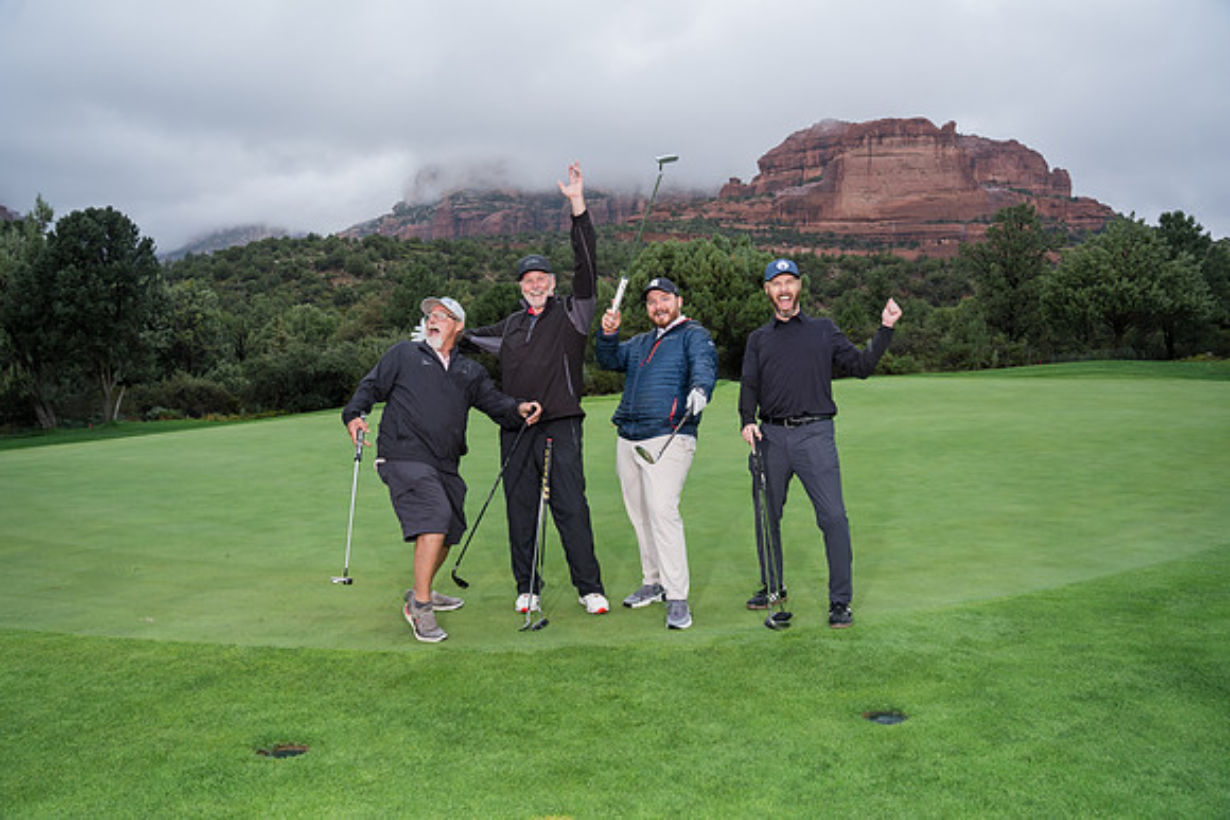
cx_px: 615
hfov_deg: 73.7
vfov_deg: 53.2
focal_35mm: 24
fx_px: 820
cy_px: 410
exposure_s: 1/400
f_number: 4.5
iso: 320
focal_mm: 24
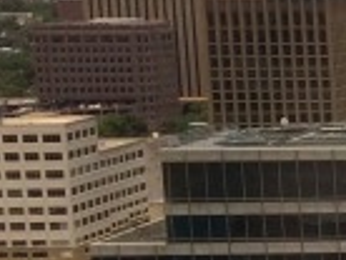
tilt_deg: -8.9
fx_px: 2153
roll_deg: +0.7
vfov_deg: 6.9
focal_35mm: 215
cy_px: 262
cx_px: 1151
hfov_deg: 7.6
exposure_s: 1/977
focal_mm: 4.15
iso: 32
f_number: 2.2
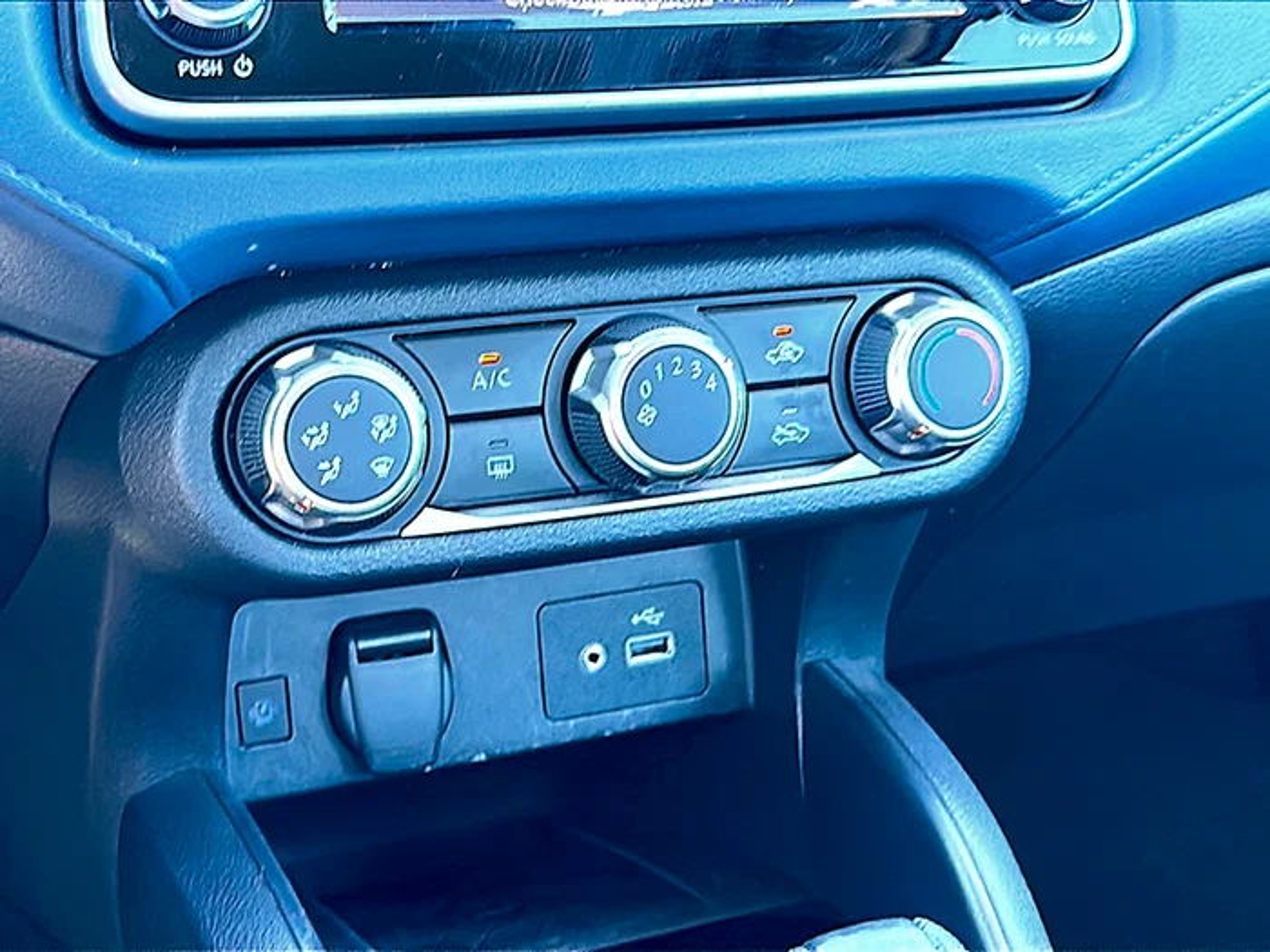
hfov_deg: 46.8
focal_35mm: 40
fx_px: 1468
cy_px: 476
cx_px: 635
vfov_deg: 36.0
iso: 80
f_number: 1.78
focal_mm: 6.86
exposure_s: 1/64
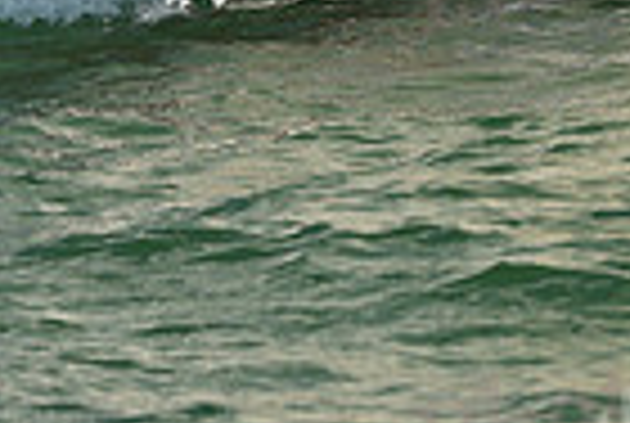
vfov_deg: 3.6
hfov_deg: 5.4
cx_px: 184
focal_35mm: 380
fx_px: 6664
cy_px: -254
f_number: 4.5
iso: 250
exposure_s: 1/800
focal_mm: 92
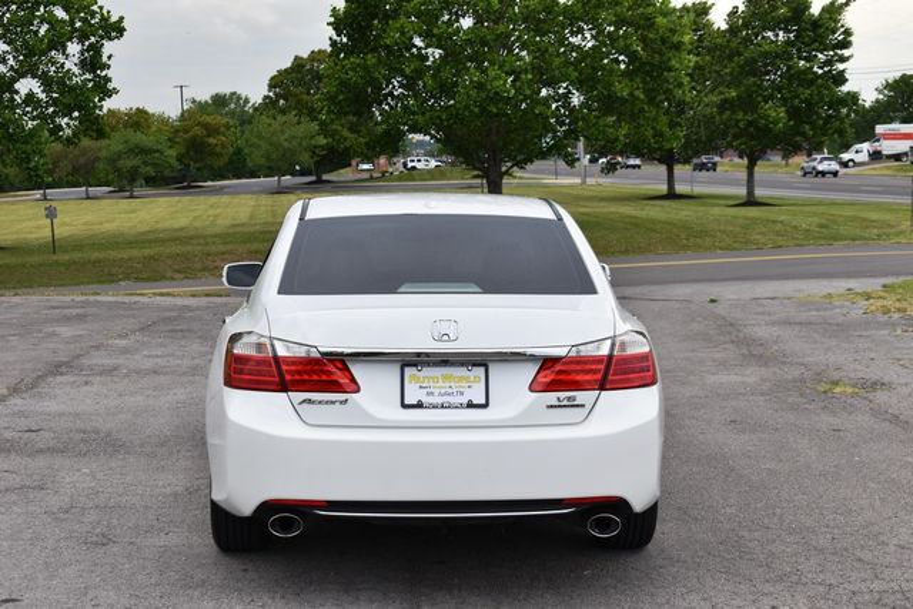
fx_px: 1522
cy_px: 304
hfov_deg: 33.4
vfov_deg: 22.6
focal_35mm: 60
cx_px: 456
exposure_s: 1/250
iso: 200
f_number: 7.1
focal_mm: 40
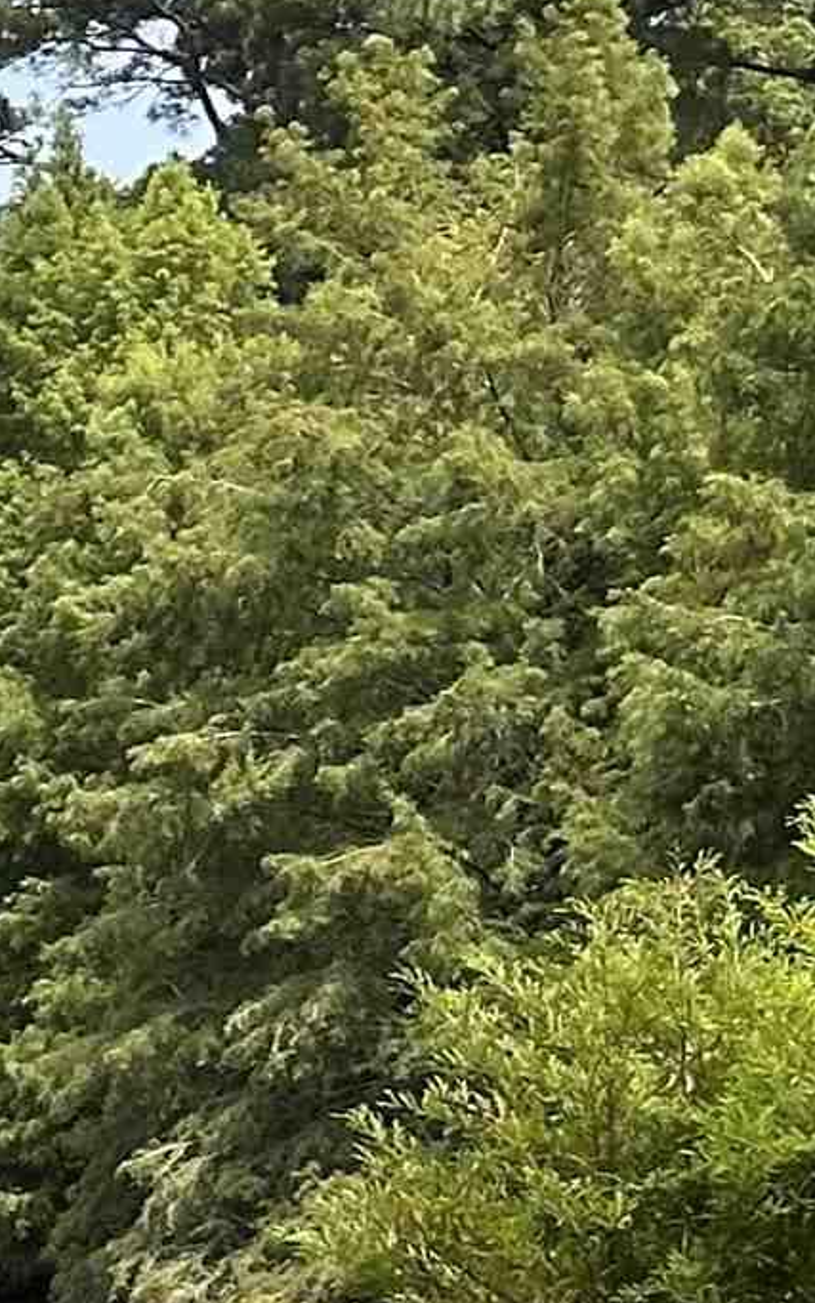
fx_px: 8137
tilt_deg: -0.9
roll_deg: -0.9
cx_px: -2052
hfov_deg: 5.3
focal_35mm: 229
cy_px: 1198
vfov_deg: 9.1
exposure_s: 1/1880
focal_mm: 6.86
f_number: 1.78
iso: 64
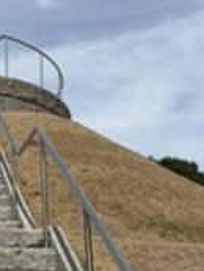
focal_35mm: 72
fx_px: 565
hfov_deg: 19.2
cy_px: 164
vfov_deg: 27.0
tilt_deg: +15.9
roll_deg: -0.1
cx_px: -49
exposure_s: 1/7813
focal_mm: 5.96
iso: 50
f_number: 1.6
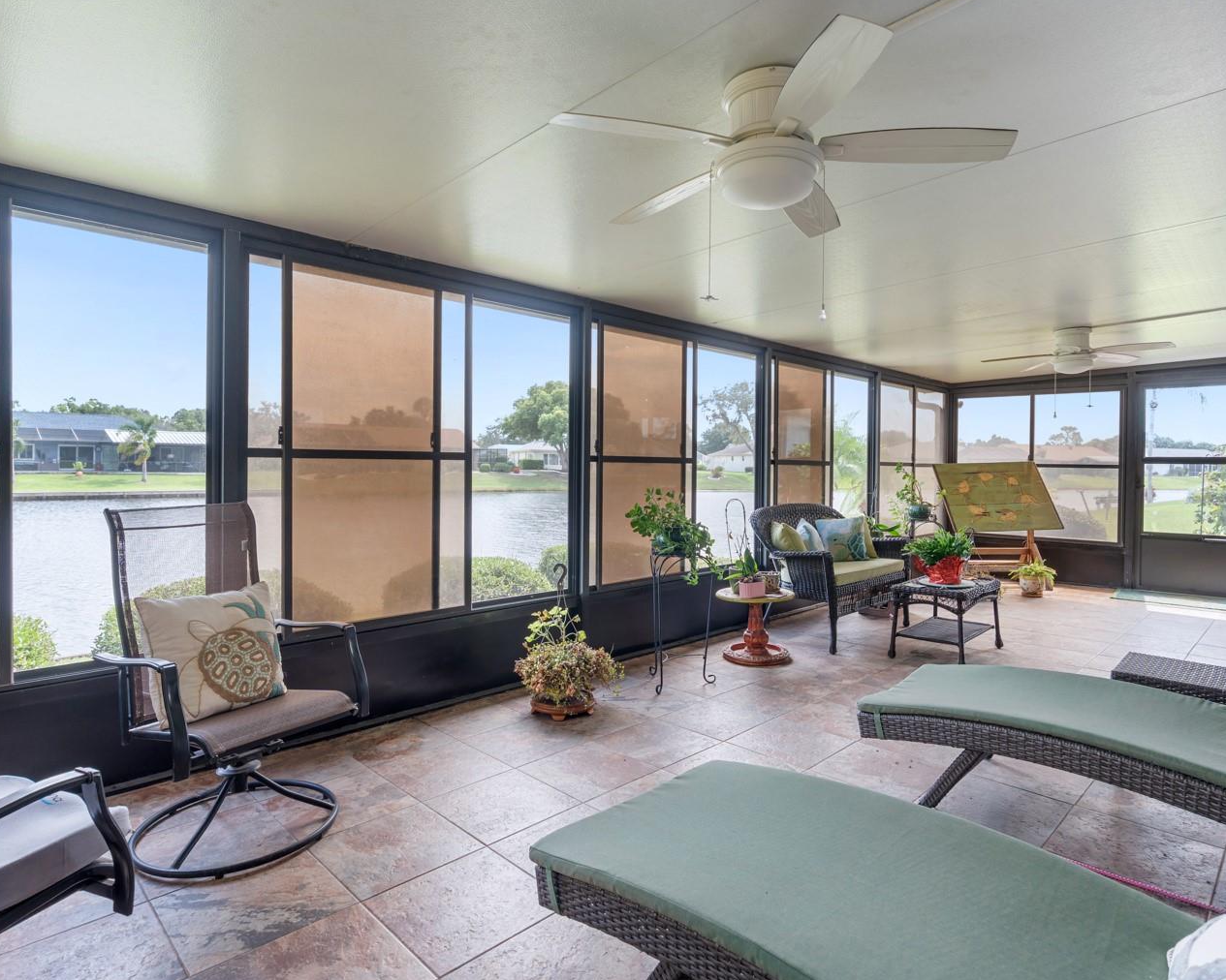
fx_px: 689
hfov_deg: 83.3
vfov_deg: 70.9
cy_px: 492
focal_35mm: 19
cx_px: 624
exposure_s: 1/15
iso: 200
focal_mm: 16
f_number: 8
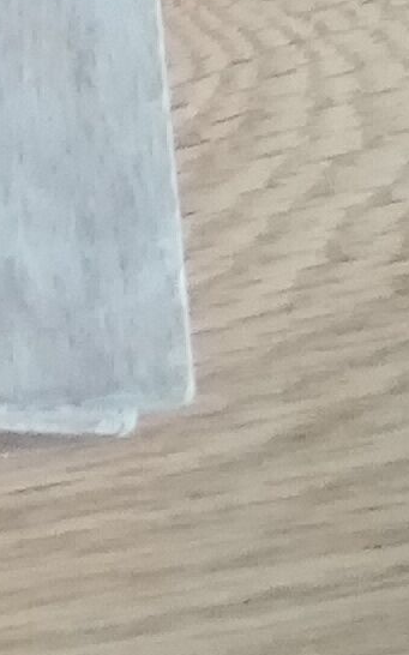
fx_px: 3747
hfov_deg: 5.3
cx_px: -1335
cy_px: -795
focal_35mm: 210
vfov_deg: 9.2
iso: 454
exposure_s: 1/33.3
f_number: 1.8
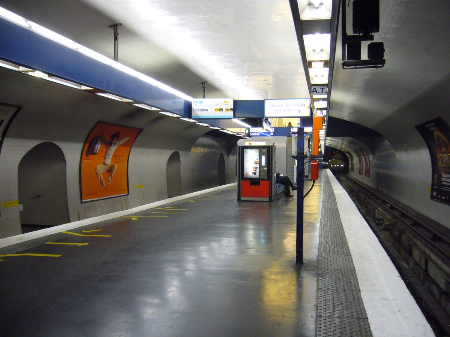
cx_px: 225
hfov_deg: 52.6
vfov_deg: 40.7
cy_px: 168
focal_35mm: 35
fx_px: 455
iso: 200
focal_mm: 5.8
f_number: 2.8
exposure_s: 1/15
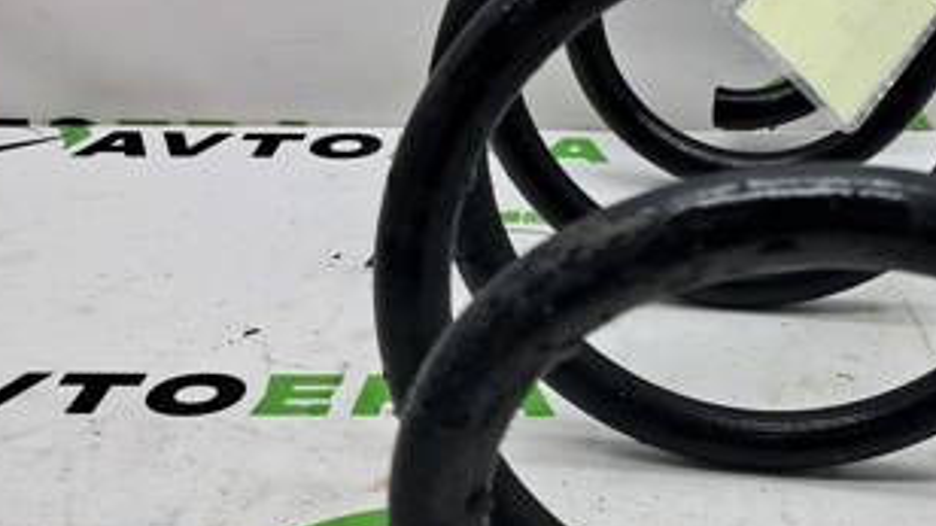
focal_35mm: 61
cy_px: 321
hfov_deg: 33.5
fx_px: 1513
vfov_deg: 19.7
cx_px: 732
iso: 50
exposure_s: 1/60
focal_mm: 4
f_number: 1.8
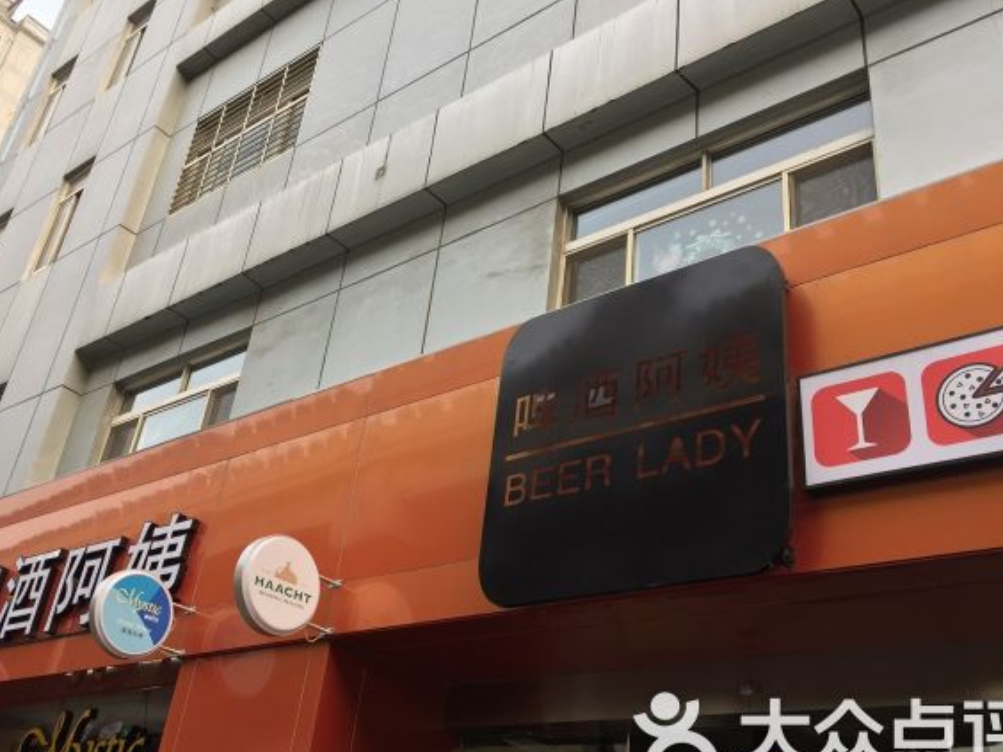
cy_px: 360
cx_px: 457
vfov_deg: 39.6
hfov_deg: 51.3
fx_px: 1043
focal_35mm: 36
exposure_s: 1/100
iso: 50
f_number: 2.2
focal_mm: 4.15
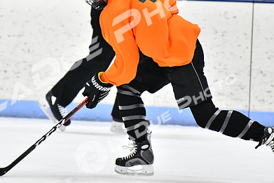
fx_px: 3221
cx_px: 74
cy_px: 54
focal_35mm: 423
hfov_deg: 4.9
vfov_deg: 3.3
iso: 6400
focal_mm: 190
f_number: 2.8
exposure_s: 1/1250
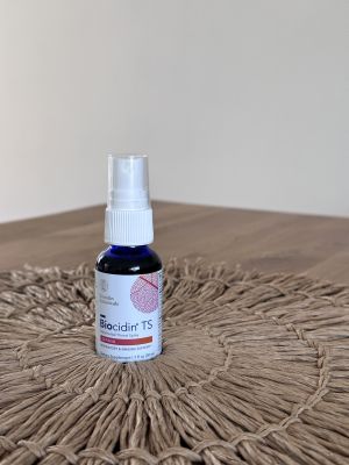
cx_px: 174
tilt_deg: -10.7
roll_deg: -0.2
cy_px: 232
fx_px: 645
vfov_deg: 39.7
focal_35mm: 48
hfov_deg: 30.3
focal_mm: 6.86
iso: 160
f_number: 1.78
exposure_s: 1/60
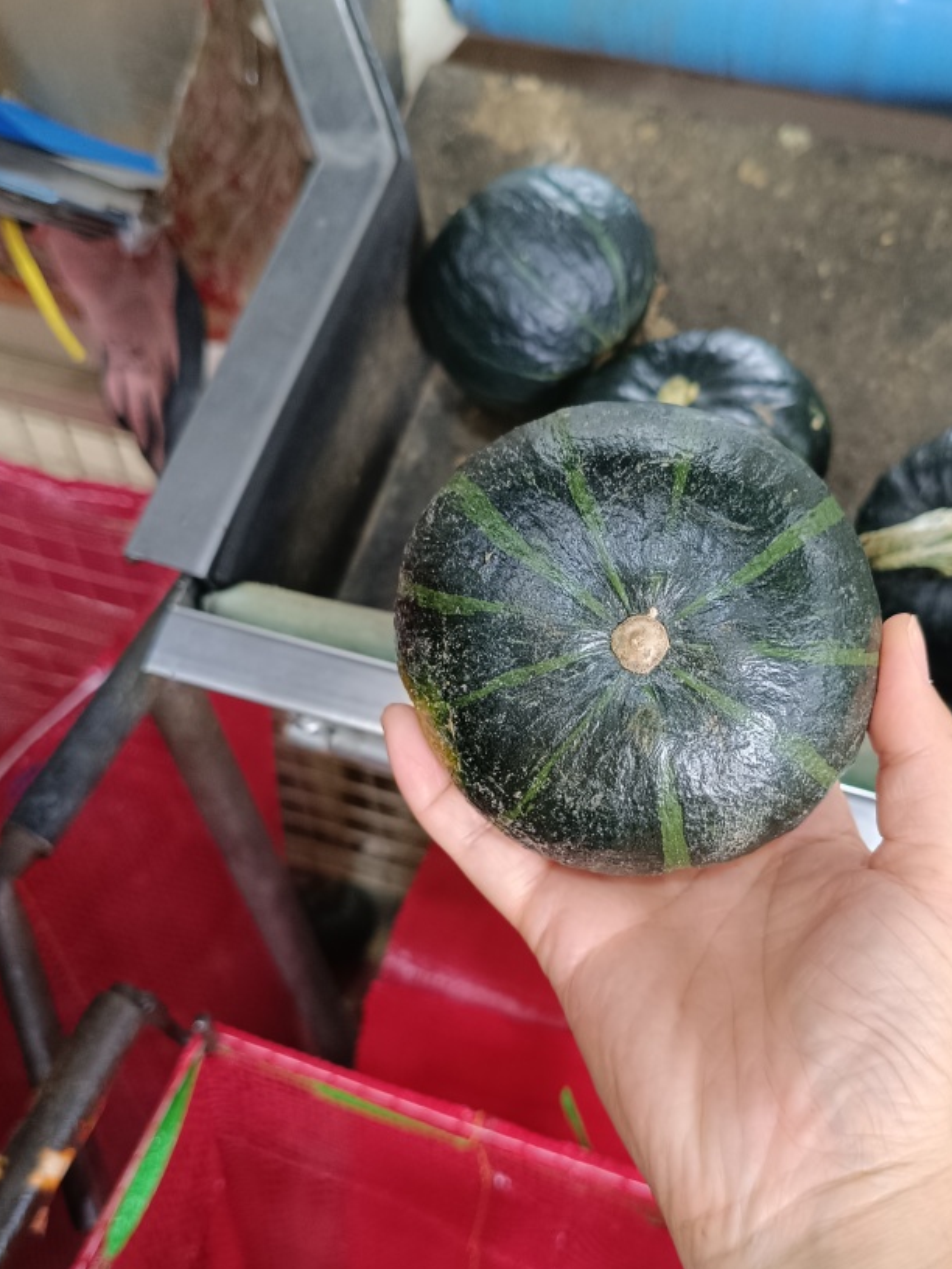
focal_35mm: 34
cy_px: 715
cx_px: 562
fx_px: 1247
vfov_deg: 53.8
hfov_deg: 41.6
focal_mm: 4.94
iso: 573
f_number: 1.59
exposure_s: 1/50.1
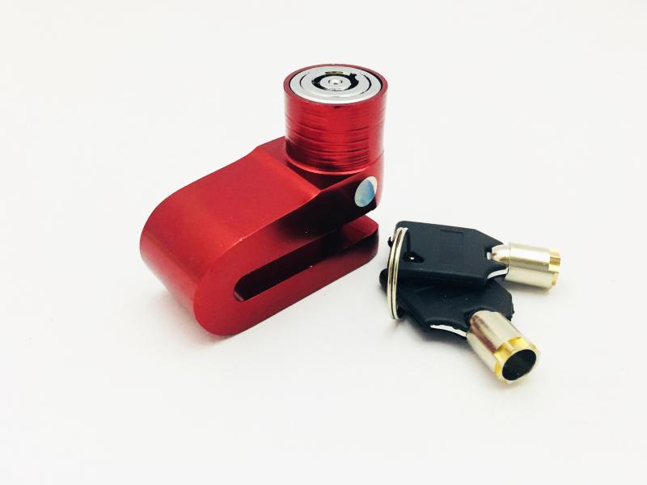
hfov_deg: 61.7
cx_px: 324
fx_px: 542
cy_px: 242
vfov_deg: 48.2
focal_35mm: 29
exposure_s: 1/33
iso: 125
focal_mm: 4.15
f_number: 2.2
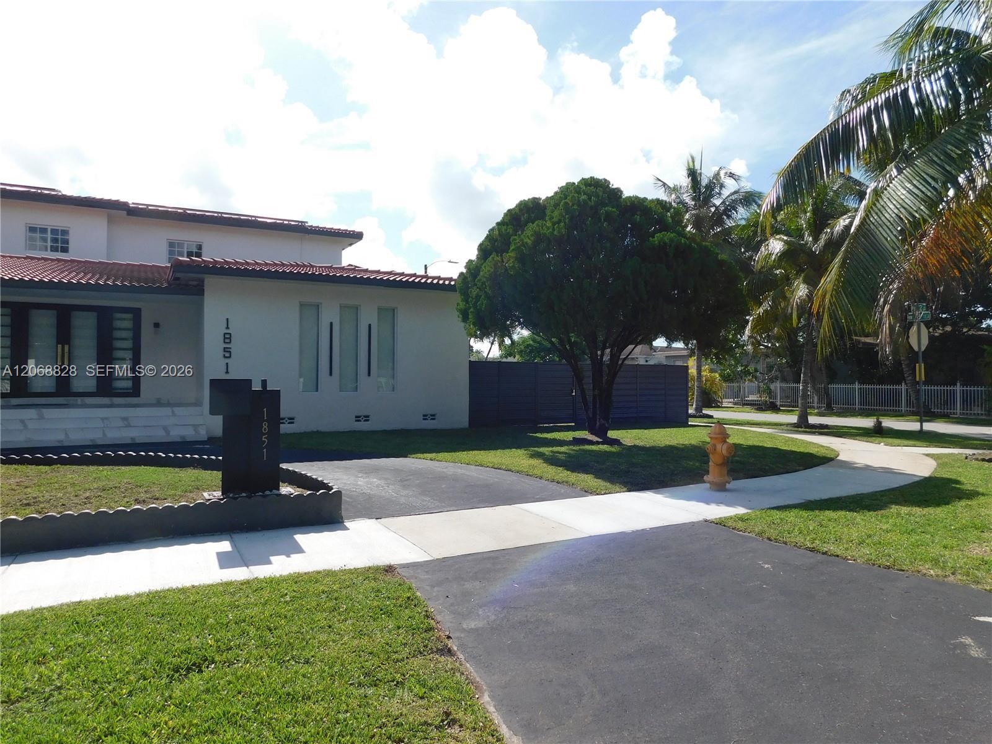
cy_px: 372
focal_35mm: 23
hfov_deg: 73.9
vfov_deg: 58.9
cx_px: 496
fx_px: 659
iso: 125
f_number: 6
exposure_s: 1/400
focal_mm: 4
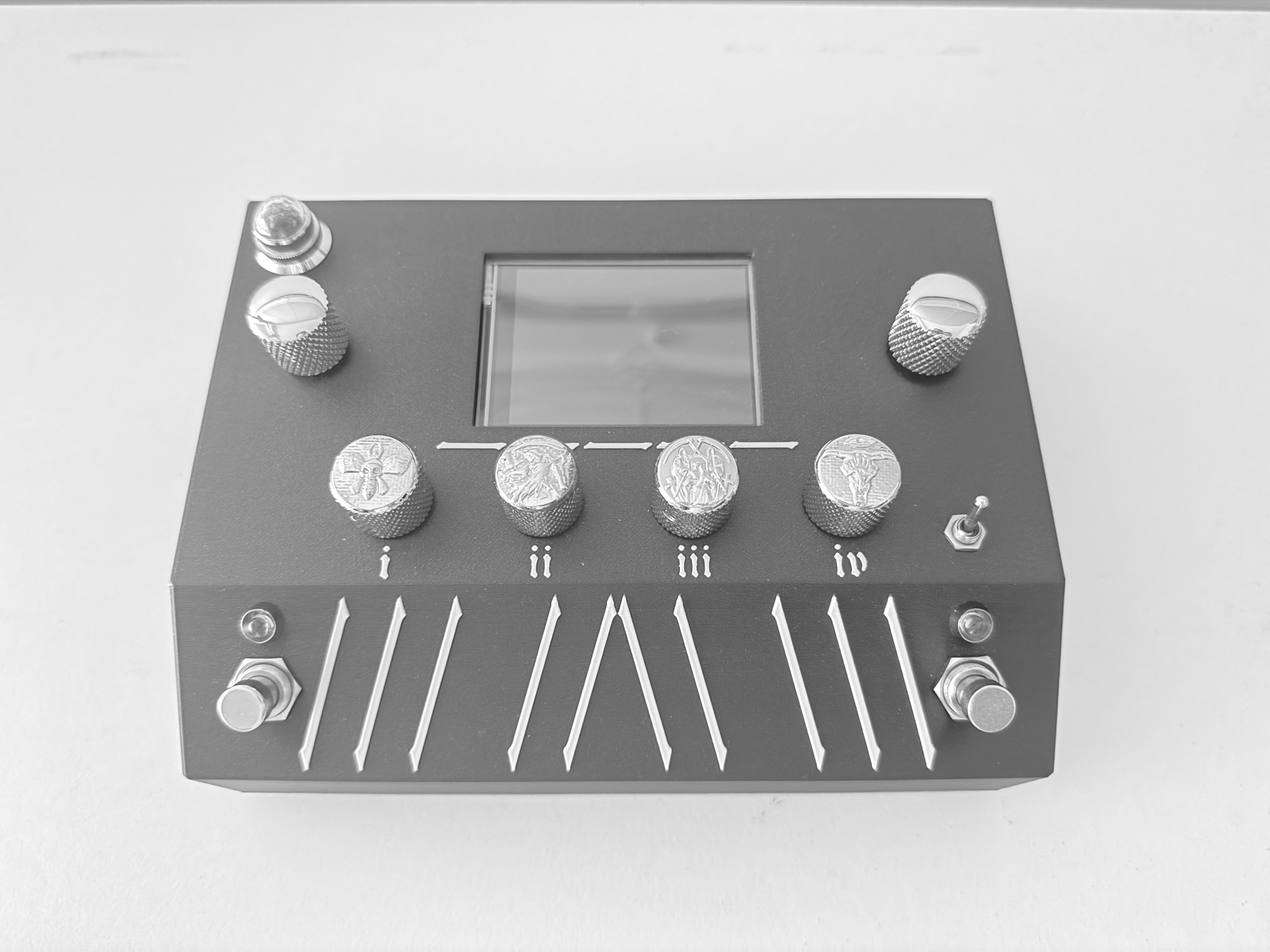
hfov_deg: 71.6
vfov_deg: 56.8
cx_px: 635
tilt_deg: -66.1
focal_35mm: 24
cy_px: 476
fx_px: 881
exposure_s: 1/15
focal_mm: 6.76
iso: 1250
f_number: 1.78
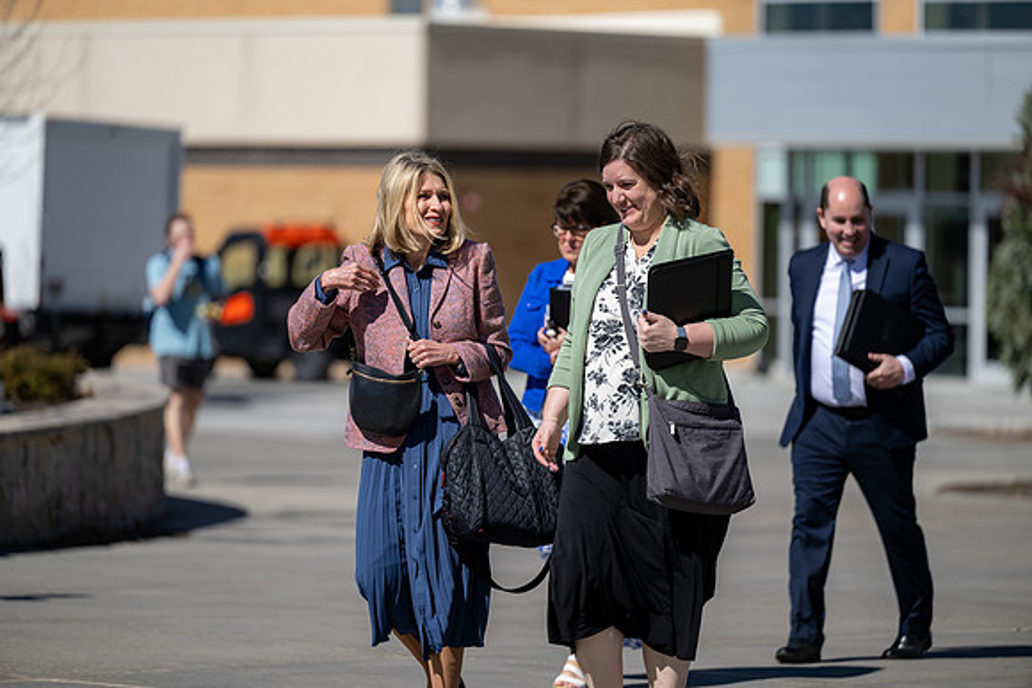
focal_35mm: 200
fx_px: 5734
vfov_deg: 6.9
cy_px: 344
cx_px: 516
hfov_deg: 10.3
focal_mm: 200
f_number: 2.8
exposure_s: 1/3200
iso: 100
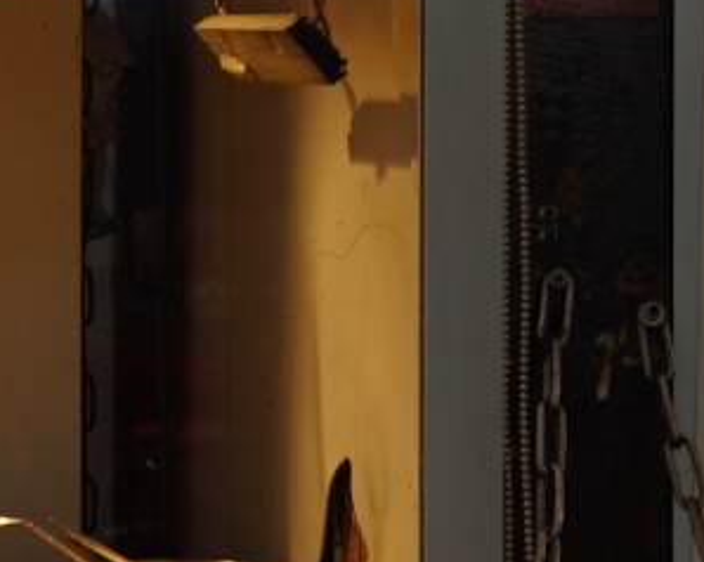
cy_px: 309
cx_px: -1195
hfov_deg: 7.7
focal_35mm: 226
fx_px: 4706
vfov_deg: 6.8
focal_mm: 35
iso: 100
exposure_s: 1/80
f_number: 4.5
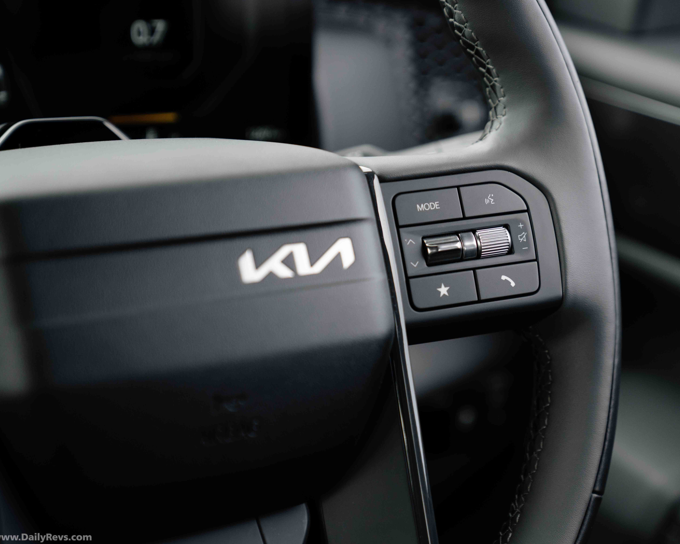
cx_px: 399
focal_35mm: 79
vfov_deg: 19.4
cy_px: 272
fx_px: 1590
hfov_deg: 24.1
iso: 640
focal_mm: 70
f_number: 2.8
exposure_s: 1/640
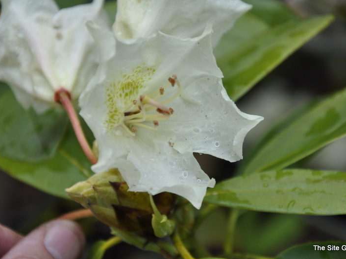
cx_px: 185
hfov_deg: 11.5
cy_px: 130
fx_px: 1714
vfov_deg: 8.6
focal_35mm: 172
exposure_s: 1/200
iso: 200
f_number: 7.1
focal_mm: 105
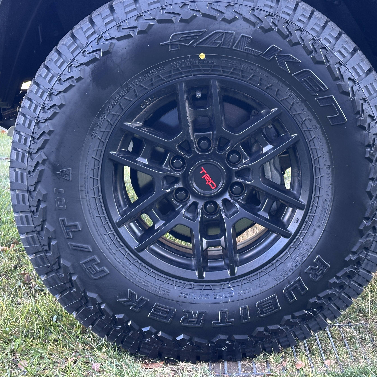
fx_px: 789
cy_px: 173
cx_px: 218
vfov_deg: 26.9
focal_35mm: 64
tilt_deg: -11.0
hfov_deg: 26.9
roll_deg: -0.3
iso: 80
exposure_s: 1/65
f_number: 1.78
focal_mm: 6.86
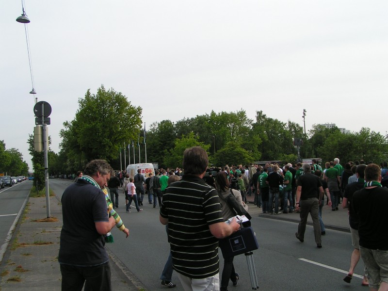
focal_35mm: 38
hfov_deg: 49.0
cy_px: 146
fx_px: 426
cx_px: 194
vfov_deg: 37.7
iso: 50
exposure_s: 1/250
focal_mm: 5.8
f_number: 5.6
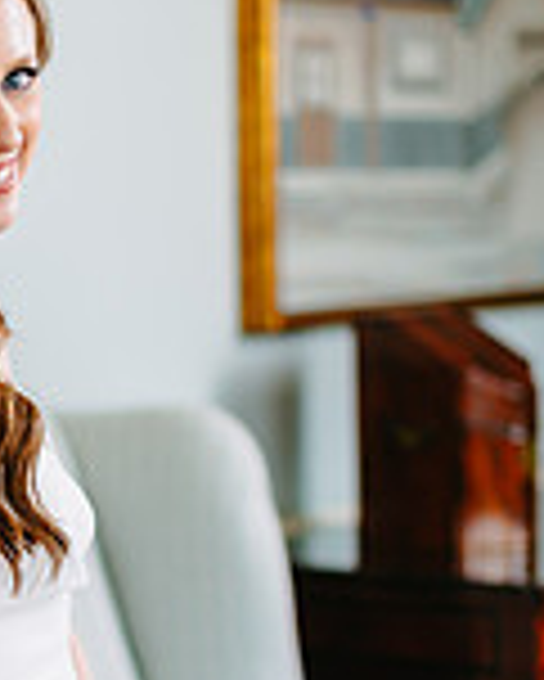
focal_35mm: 140
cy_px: 531
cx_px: -56
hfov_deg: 10.9
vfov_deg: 13.7
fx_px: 2815
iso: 250
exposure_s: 1/200
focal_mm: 50
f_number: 2
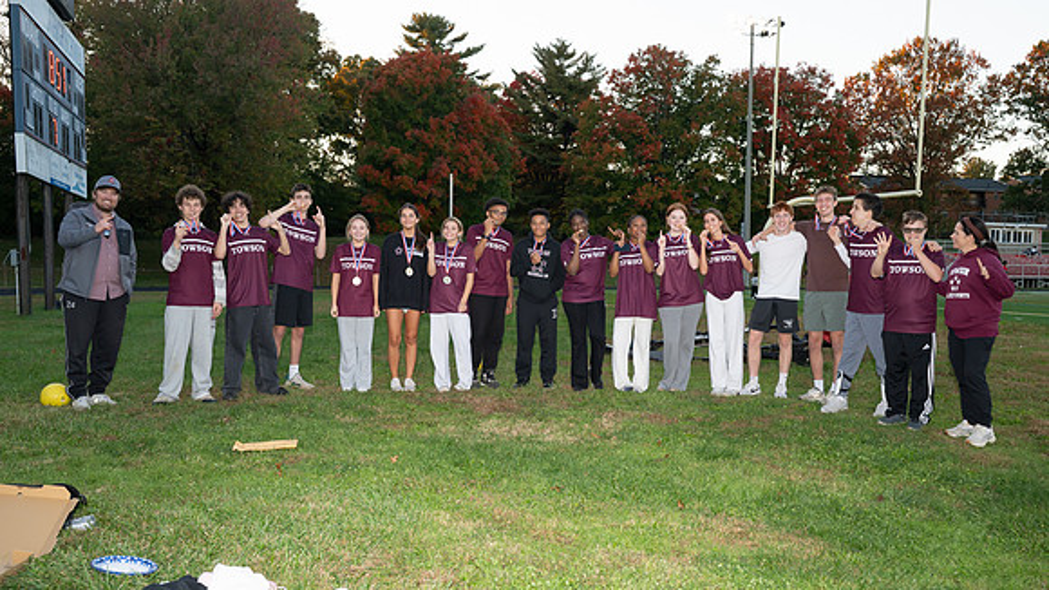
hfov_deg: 56.8
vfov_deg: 33.8
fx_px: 968
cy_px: 325
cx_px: 569
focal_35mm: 35
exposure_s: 1/200
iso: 100
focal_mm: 28
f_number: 5.6
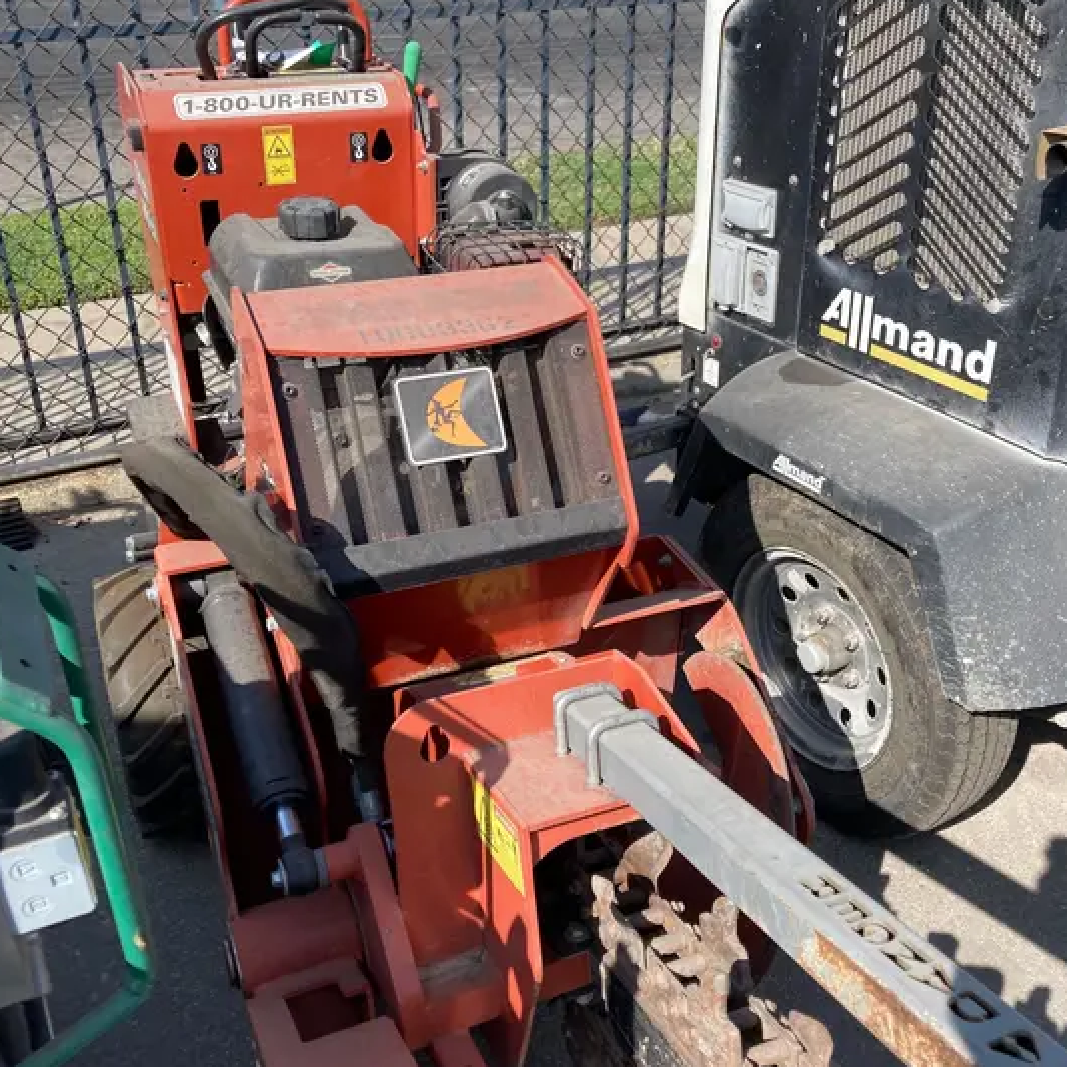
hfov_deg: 48.4
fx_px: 1186
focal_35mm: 34
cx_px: 543
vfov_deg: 48.4
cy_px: 556
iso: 20
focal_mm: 3.99
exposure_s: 1/1033
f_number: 1.8
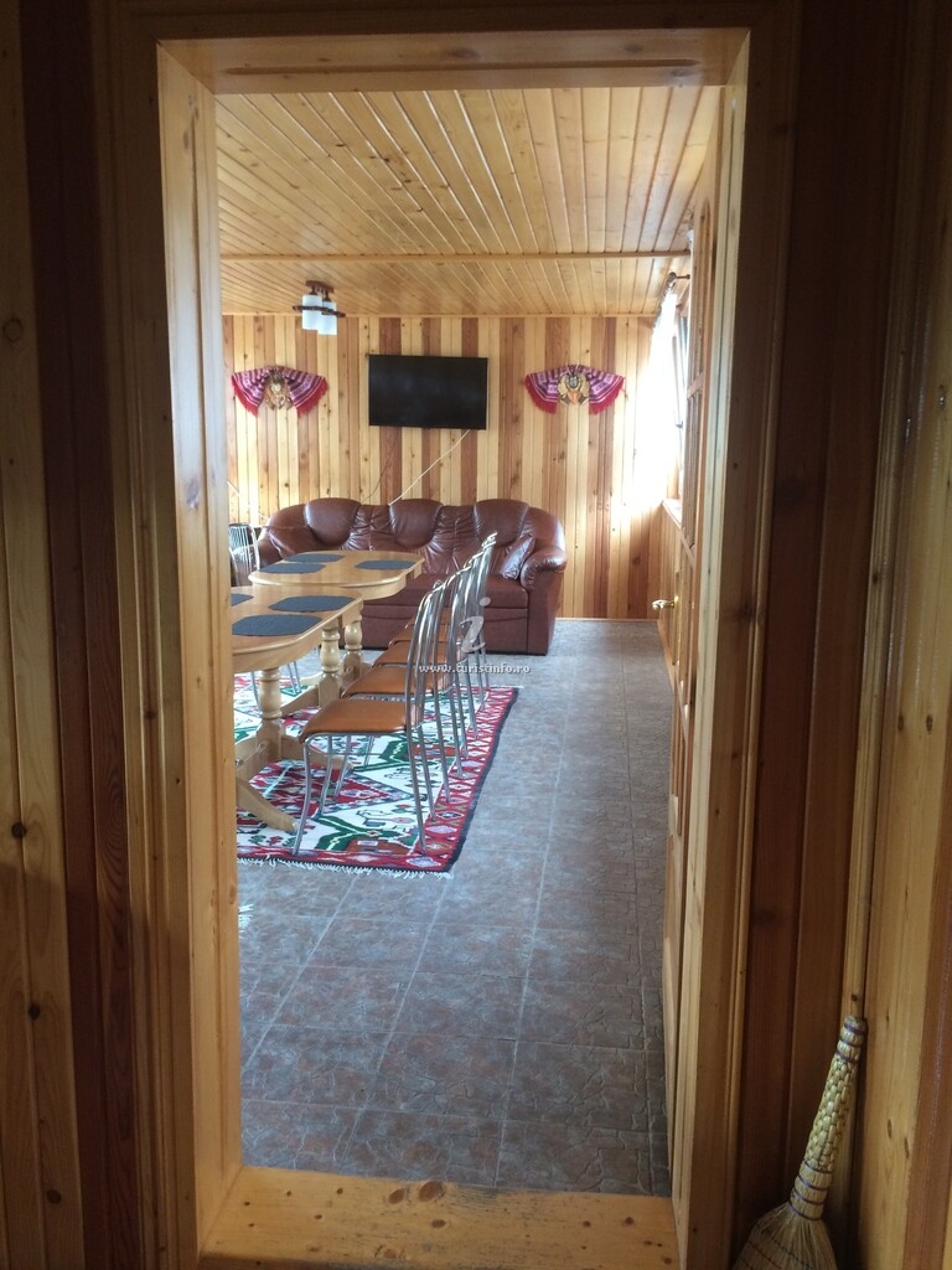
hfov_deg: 48.2
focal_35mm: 29
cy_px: 635
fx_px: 1063
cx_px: 476
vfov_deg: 61.7
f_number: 2.2
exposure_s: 1/33
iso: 125
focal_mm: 4.15
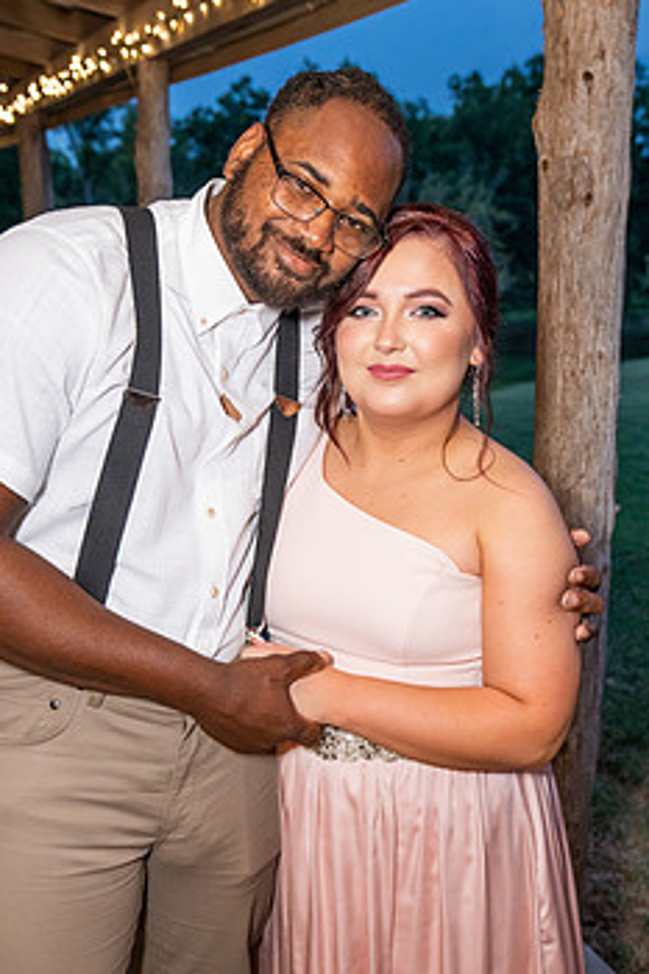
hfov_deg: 29.8
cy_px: 537
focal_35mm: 45
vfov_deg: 43.6
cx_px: 301
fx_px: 1218
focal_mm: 35
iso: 2000
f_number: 4.5
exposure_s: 1/25
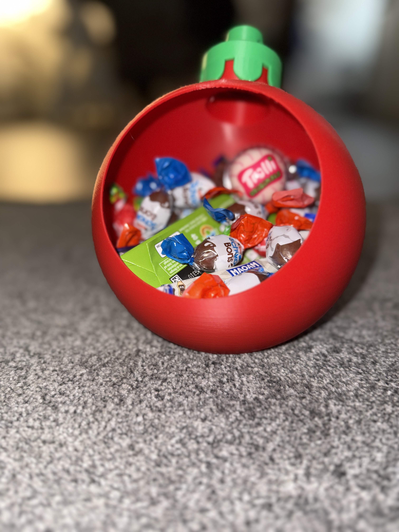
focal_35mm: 24
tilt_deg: -21.4
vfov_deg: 71.6
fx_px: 369
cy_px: 266
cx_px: 200
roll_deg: +1.1
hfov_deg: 56.8
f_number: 1.78
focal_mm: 6.76
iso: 64
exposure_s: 1/8
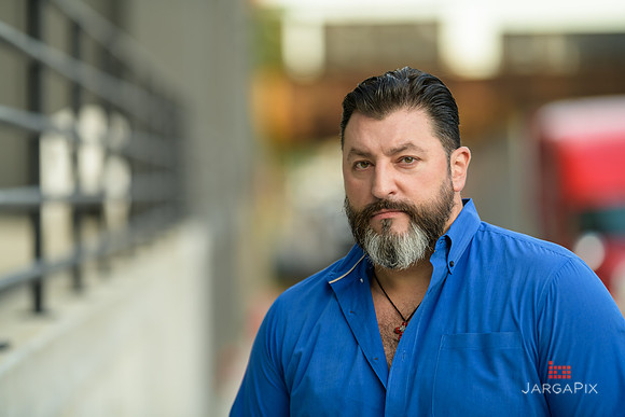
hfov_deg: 15.2
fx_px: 2344
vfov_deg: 10.2
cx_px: 312
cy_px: 208
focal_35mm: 135
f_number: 2
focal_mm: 135
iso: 200
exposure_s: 1/250
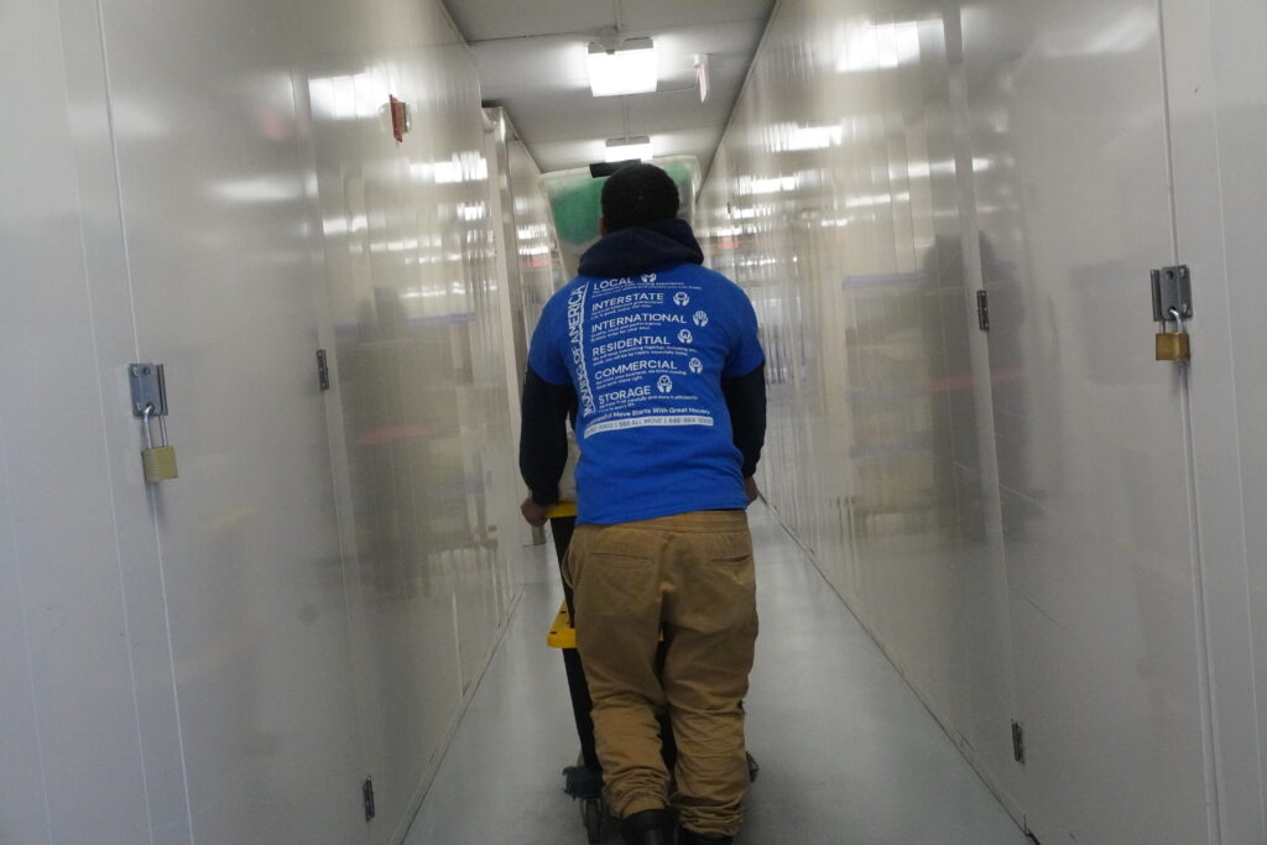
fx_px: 1425
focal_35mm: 40
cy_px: 422
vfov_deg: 33.0
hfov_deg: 47.9
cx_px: 634
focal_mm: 27
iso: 6400
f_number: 11
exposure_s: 1/100
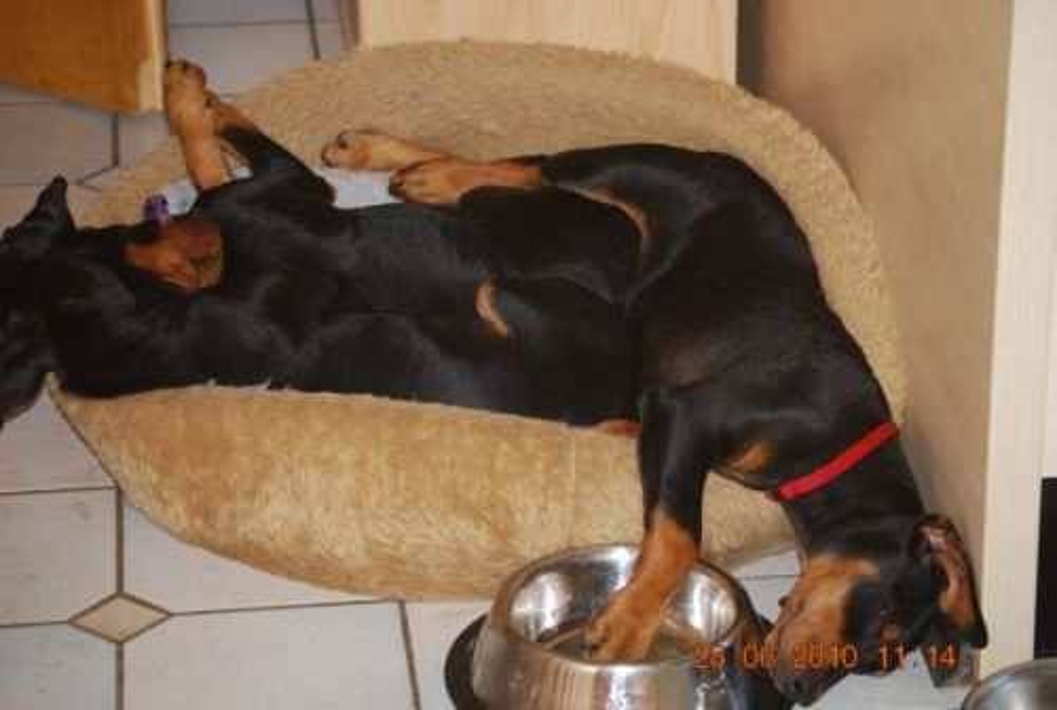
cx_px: 528
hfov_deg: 18.1
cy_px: 355
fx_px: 3311
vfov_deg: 12.2
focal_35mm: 112
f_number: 4.5
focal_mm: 75
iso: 200
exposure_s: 1/60
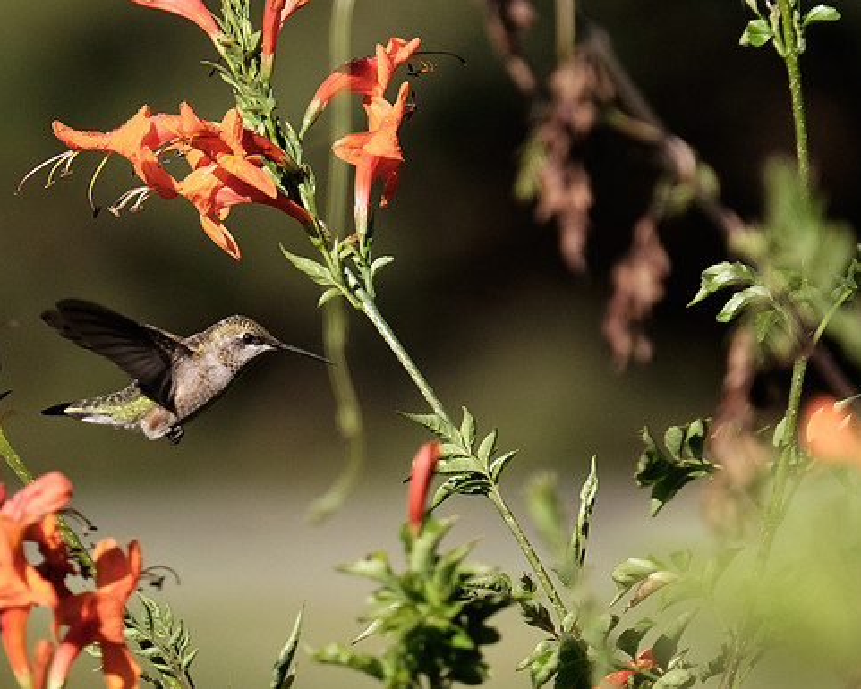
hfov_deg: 2.7
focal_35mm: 709
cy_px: 194
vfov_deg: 2.2
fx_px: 18071
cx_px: 278
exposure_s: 1/2000
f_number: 4.8
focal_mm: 200
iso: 400
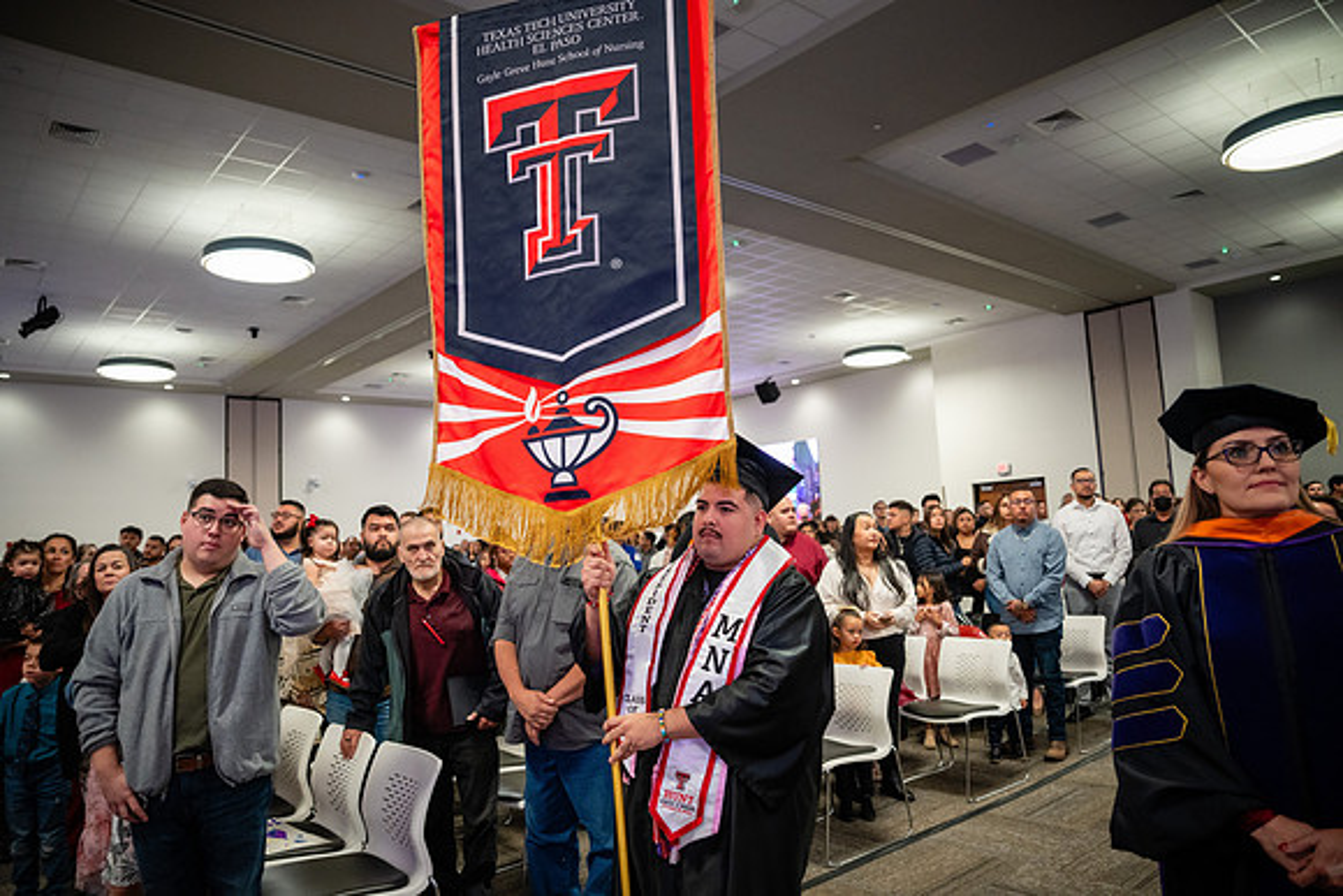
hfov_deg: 73.7
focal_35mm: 24
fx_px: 896
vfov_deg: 53.2
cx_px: 672
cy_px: 448
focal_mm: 24
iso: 2000
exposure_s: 1/160
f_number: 2.8
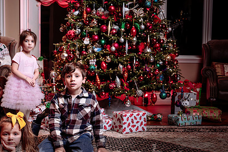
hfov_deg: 45.9
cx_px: 85
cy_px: 91
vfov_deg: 31.9
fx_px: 266
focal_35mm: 42
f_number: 4.5
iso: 500
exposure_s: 1/125
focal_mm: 28
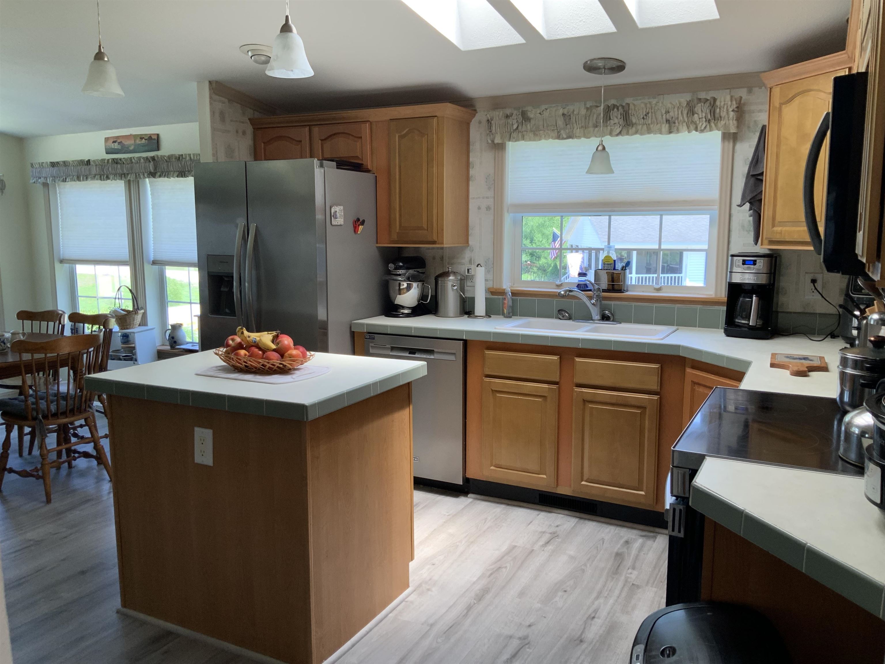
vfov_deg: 48.2
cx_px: 442
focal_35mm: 29
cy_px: 332
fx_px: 741
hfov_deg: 61.7
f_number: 1.8
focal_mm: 3
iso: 50
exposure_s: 1/120
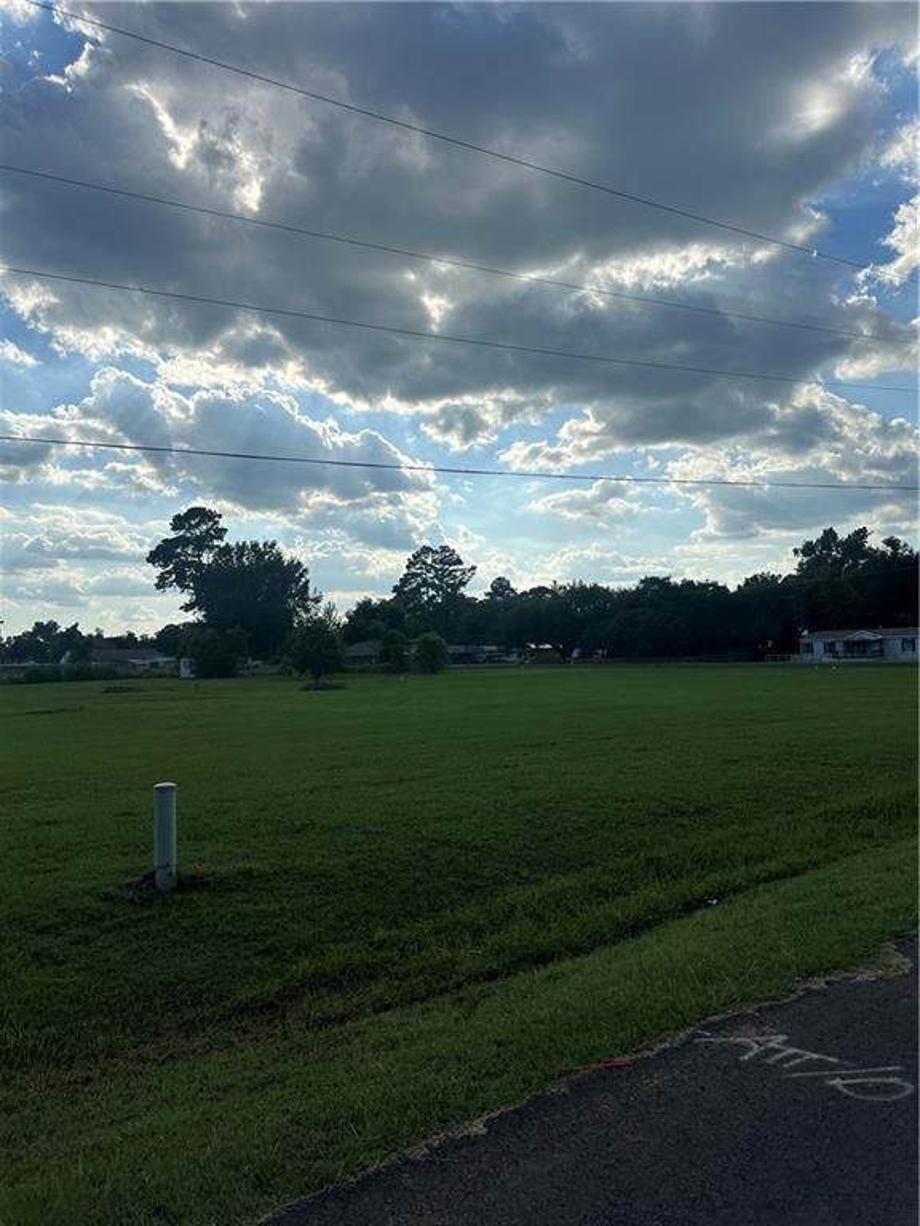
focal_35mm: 24
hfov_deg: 56.8
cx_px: 460
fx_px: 850
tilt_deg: +2.9
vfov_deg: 71.6
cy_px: 613
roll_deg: +1.4
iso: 80
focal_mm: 6.86
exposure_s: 1/9709
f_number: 1.78
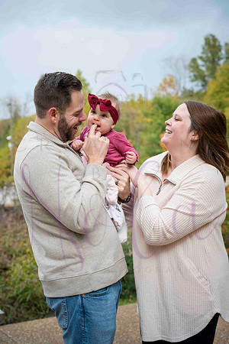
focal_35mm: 50
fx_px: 477
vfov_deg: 39.6
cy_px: 172
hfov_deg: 27.0
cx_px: 114
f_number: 4
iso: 400
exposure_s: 1/500
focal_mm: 50
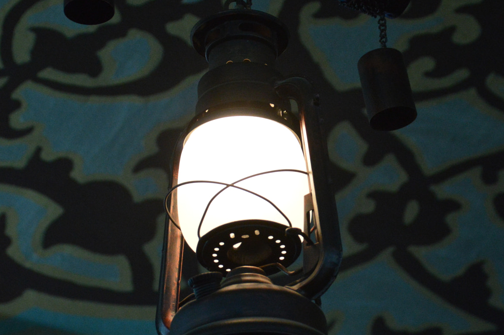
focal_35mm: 227
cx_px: 293
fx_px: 3173
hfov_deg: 9.1
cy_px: 233
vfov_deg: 6.0
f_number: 5.6
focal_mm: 85
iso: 1600
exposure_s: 1/500
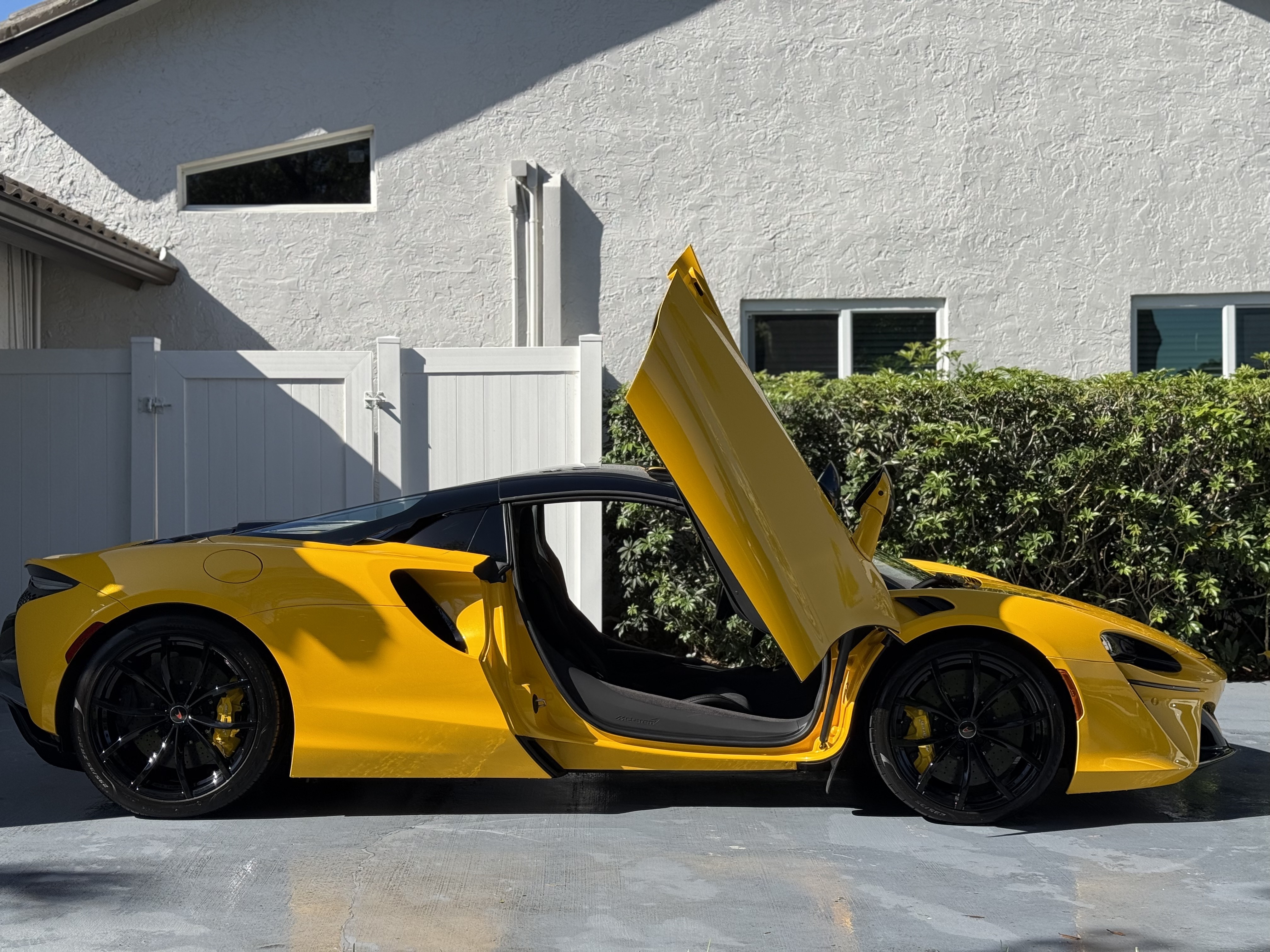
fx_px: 1761
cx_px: 635
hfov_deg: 39.7
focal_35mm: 48
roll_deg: +0.2
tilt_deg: +0.4
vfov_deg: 30.3
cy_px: 476
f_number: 1.78
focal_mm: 6.76
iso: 64
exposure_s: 1/3534
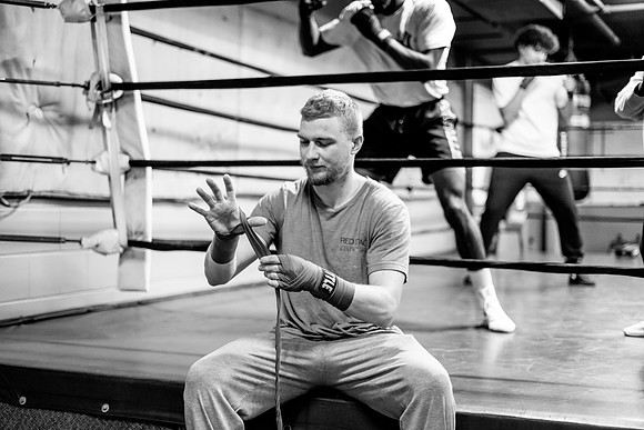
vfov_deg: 27.0
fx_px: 895
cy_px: 215
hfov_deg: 39.6
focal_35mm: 50
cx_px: 322
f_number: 1.8
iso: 1600
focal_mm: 50
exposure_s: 1/500
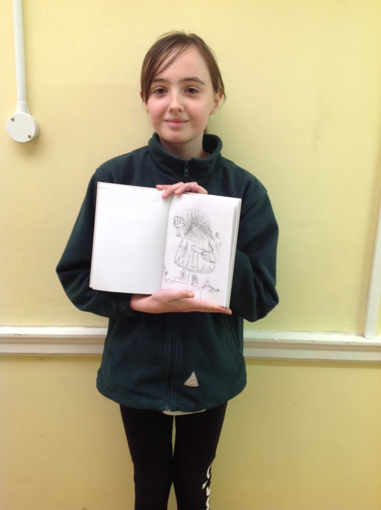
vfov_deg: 52.7
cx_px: 190
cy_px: 255
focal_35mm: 35
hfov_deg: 40.6
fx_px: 515
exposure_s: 1/15
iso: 50
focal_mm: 4.28
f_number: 2.4
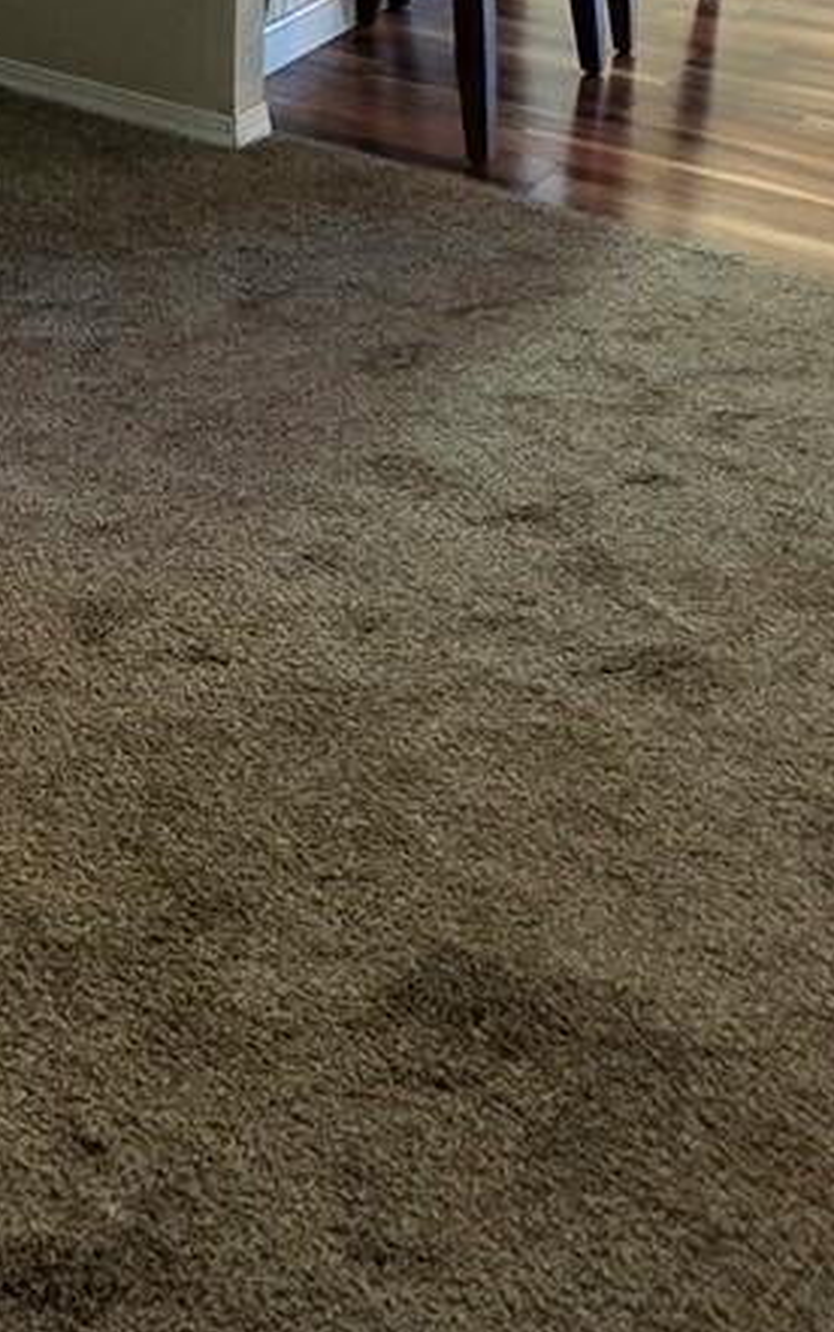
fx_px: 1817
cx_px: -556
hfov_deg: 20.4
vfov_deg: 31.8
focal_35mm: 50
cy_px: -355
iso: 250
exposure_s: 1/60.2
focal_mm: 2.2
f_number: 1.9
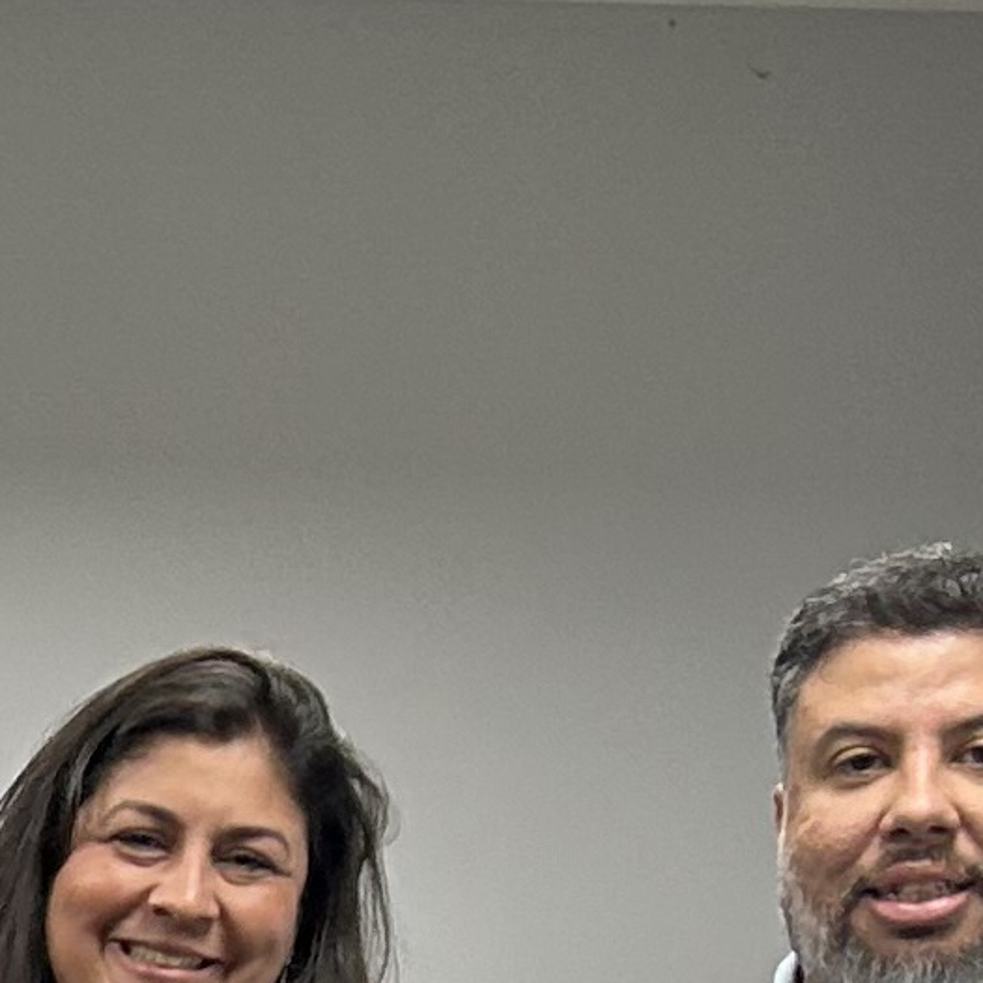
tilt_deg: -13.3
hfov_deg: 9.3
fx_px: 5655
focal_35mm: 176
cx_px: -957
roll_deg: -0.4
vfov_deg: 9.0
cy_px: 2375
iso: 100
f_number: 1.5
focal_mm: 5.7
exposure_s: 1/60
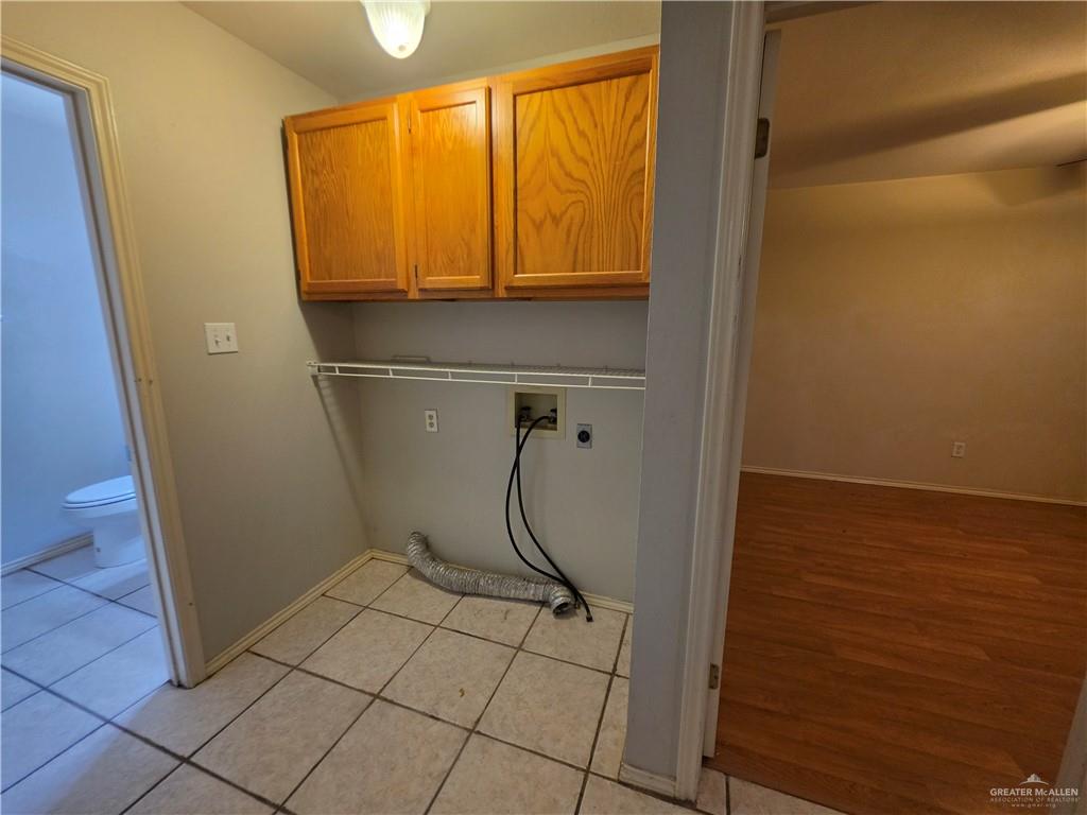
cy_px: 408
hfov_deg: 106.2
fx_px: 408
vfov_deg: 89.9
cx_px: 544
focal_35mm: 13
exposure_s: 1/60
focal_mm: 2.2
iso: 200
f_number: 1.9
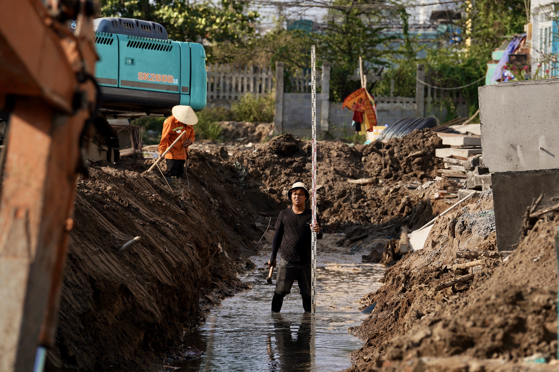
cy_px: 186
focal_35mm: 200
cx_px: 280
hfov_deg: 10.3
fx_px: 3105
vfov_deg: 6.9
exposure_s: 1/1250
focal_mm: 200
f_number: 5.6
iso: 125
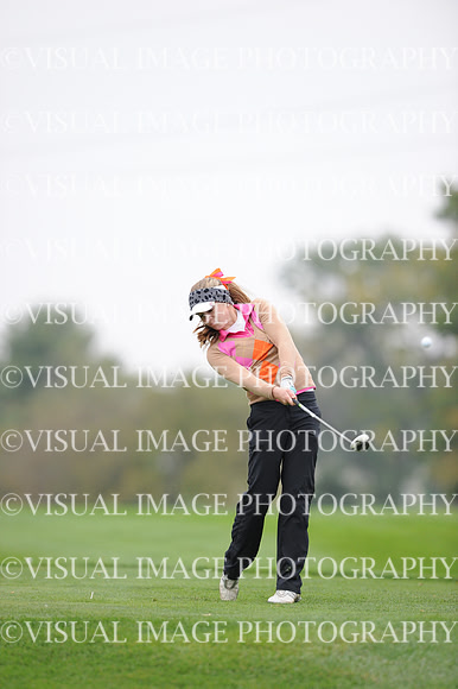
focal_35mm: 400
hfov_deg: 3.4
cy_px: 344
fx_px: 7642
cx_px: 229
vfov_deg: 5.2
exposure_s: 1/2000
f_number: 4
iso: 1600
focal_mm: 400
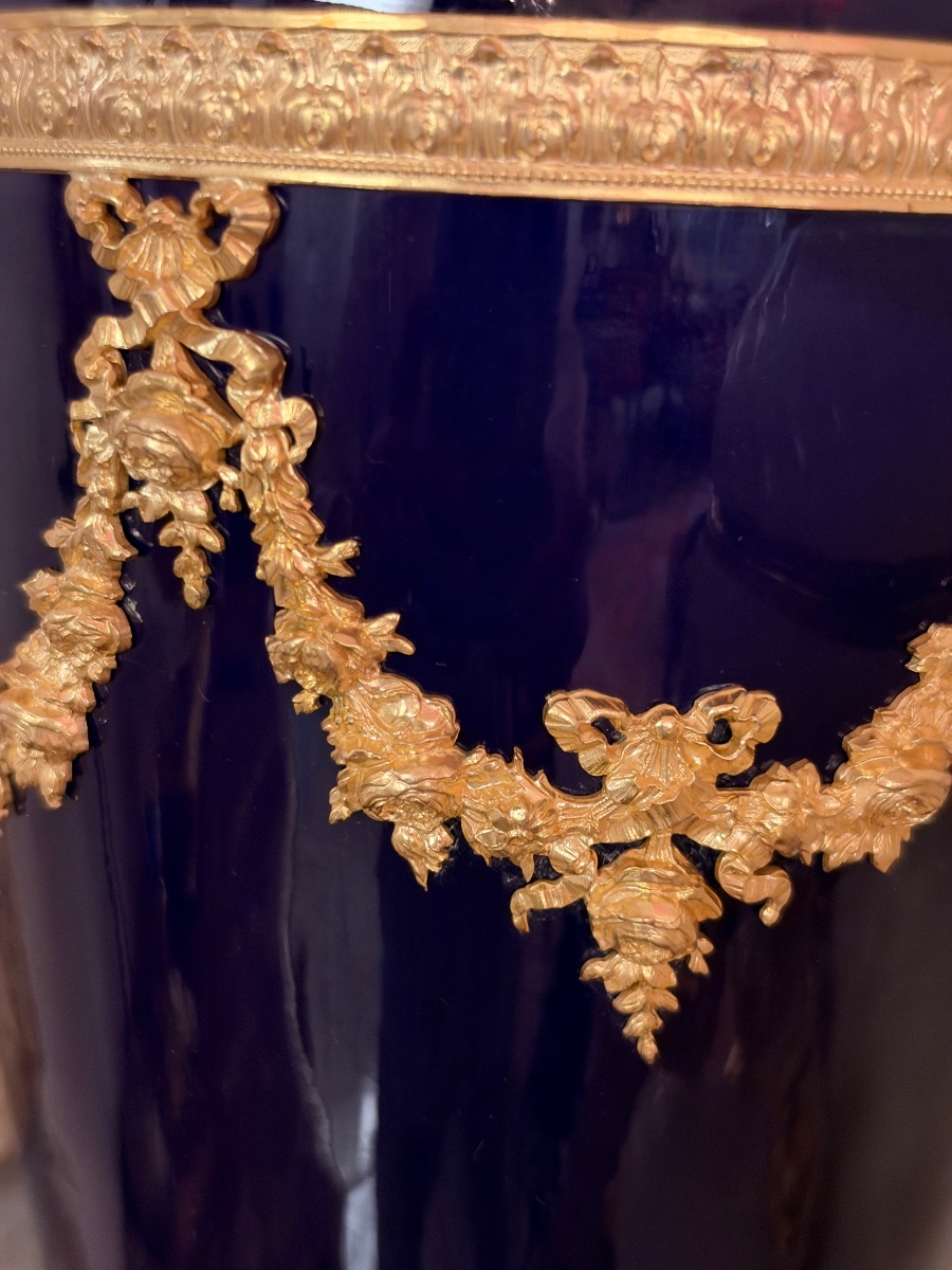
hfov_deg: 30.3
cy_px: 635
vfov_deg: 39.7
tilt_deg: -12.9
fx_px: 1760
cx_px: 476
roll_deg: -1.4
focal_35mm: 48
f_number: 1.48
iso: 500
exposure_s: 1/25
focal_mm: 6.93
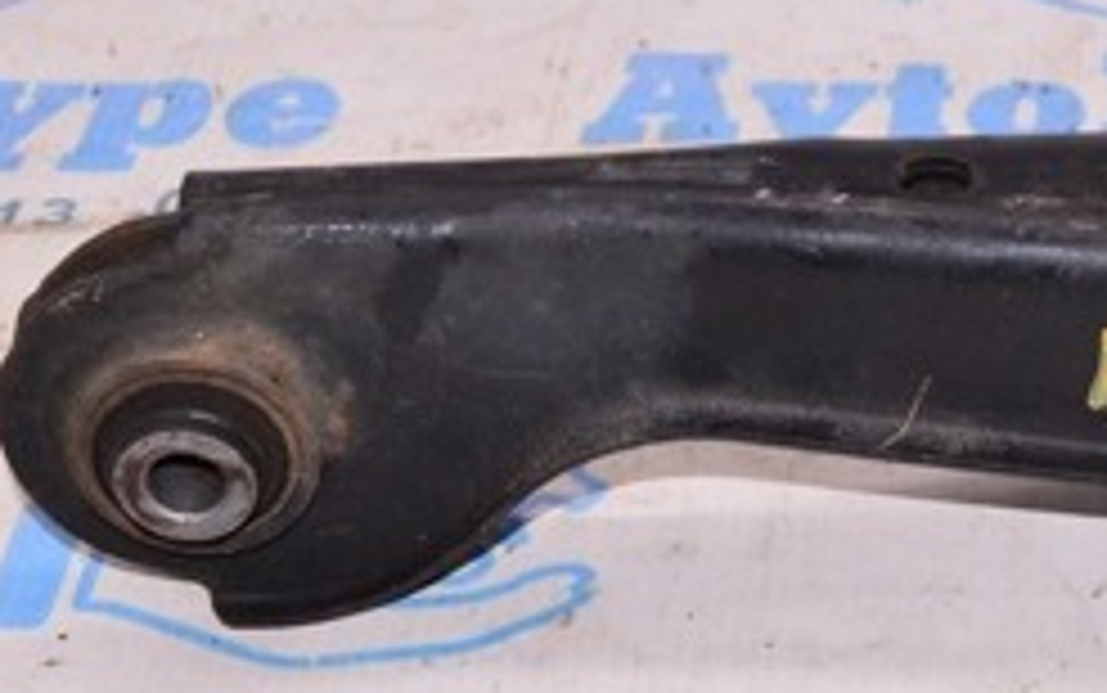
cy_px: 412
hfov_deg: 15.9
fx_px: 3833
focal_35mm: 127
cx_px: 1292
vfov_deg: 10.3
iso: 1600
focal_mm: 32
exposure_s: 1/160
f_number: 8
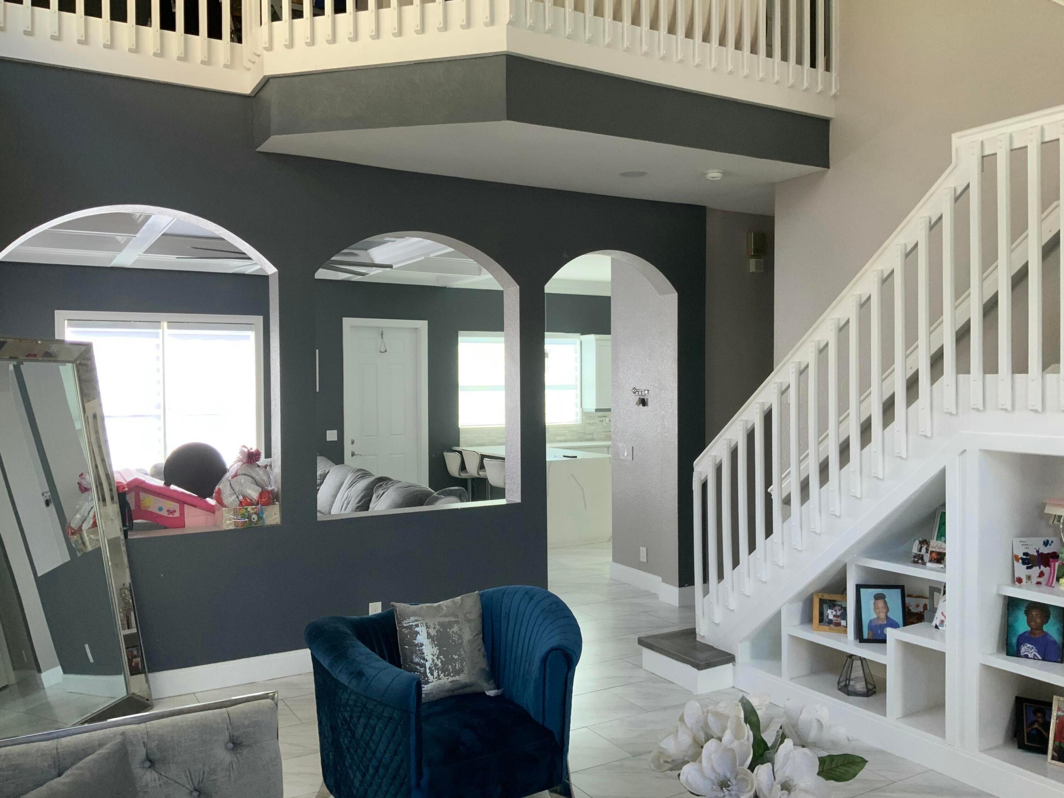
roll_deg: +1.5
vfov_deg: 48.2
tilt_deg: -2.0
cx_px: 532
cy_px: 399
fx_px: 891
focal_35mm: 29
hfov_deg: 61.7
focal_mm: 3
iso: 50
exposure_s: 1/122
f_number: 1.8
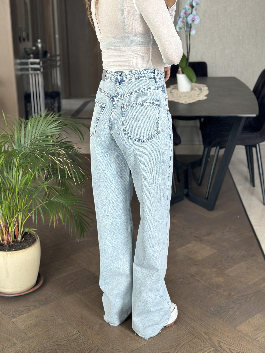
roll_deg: +1.0
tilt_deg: -29.3
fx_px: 490
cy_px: 176
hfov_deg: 30.3
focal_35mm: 48
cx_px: 132
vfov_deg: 39.7
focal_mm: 6.86
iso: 80
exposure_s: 1/127
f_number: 1.78
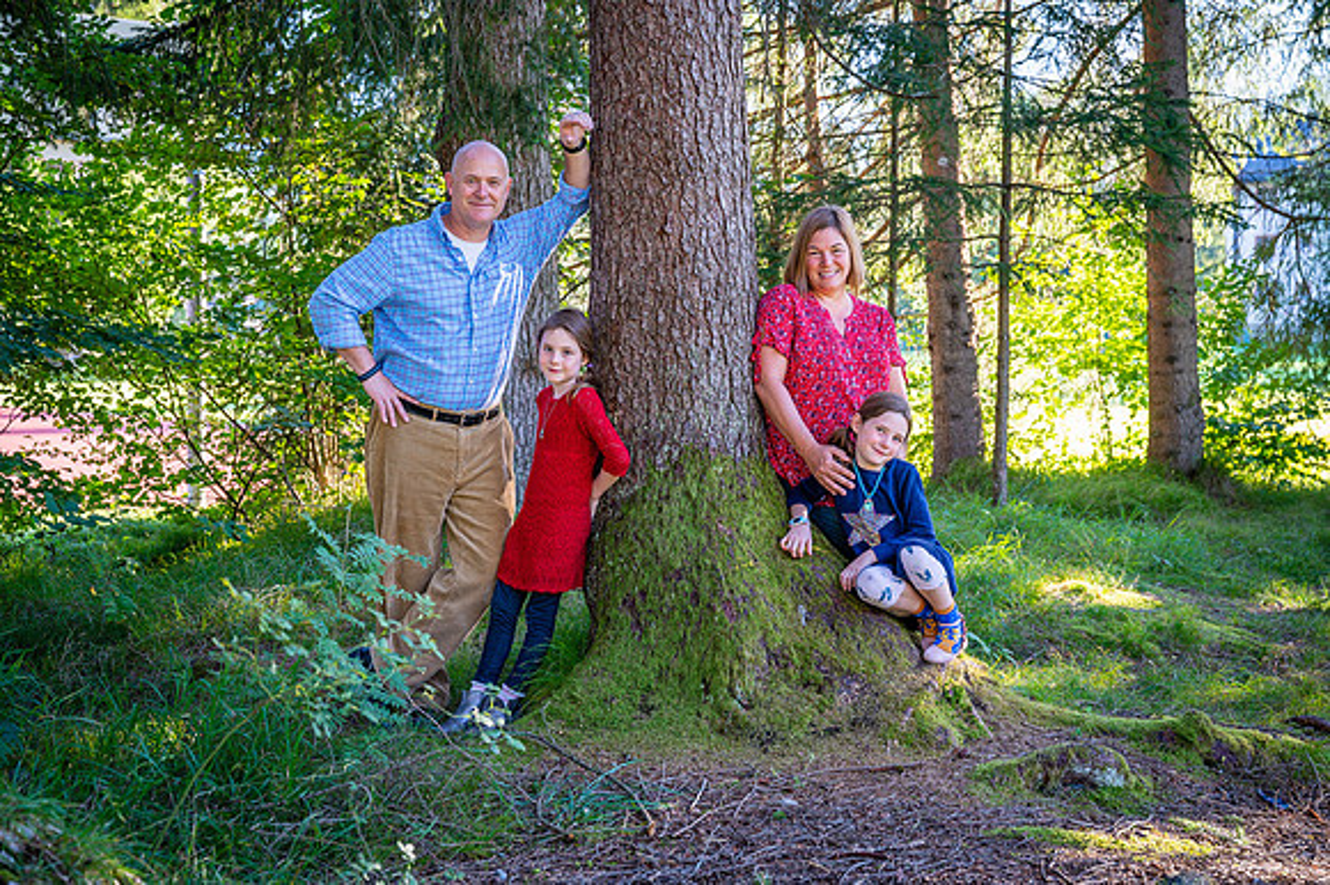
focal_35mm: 54
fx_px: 1994
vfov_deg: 25.0
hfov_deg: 36.9
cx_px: 665
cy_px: 442
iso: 200
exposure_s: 1/60
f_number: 4
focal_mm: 54
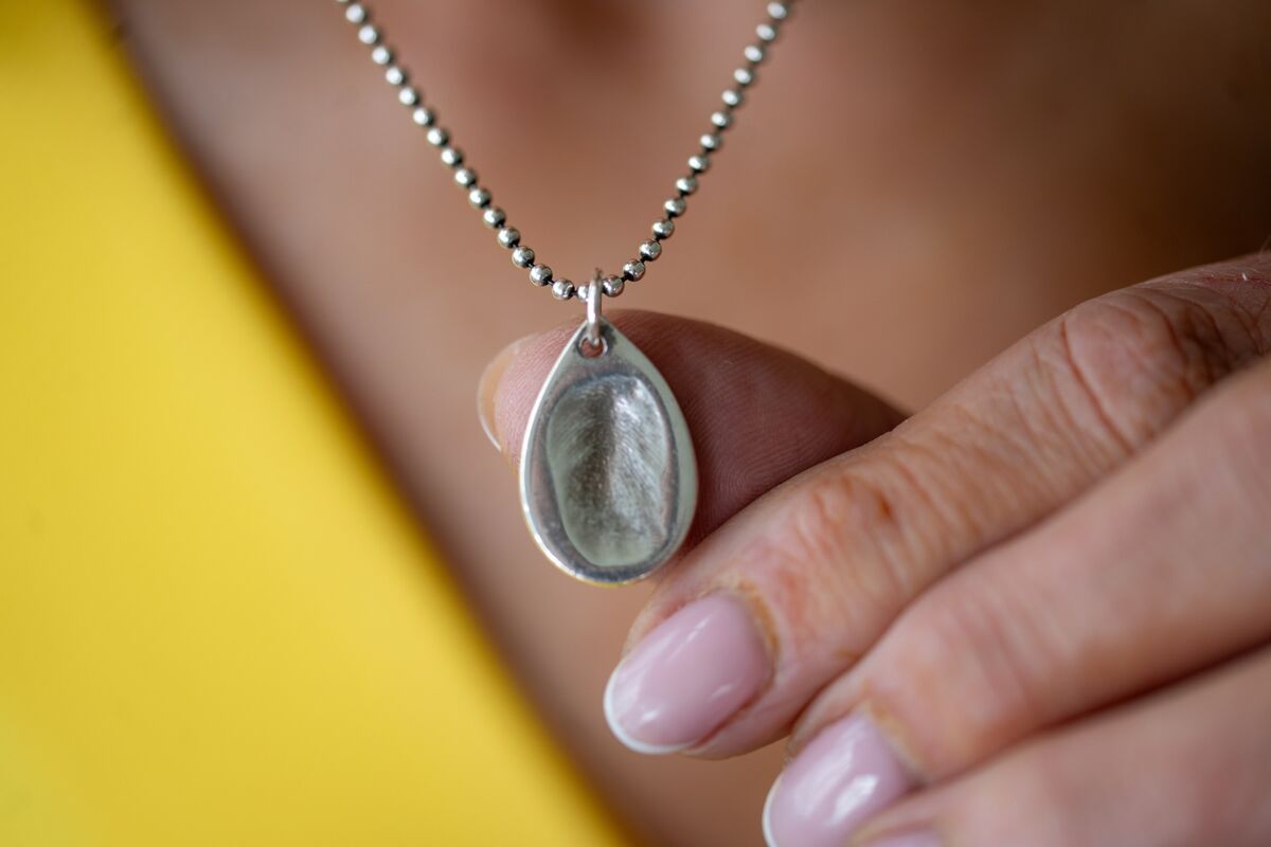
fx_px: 3707
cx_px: 636
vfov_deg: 13.0
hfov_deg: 19.5
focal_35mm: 105
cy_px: 424
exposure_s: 1/125
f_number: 3.8
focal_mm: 105
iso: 100
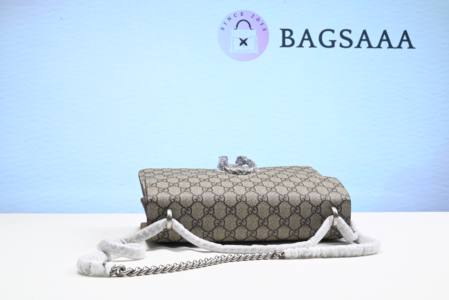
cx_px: 224
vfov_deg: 34.2
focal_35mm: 39
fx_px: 487
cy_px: 150
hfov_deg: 49.5
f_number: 16
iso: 100
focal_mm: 39
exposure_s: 1/2
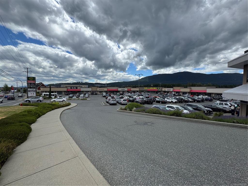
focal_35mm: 14
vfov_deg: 85.7
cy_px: 93
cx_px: 124
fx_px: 100
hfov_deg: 102.1
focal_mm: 2.22
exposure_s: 1/1976
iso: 40
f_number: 2.2
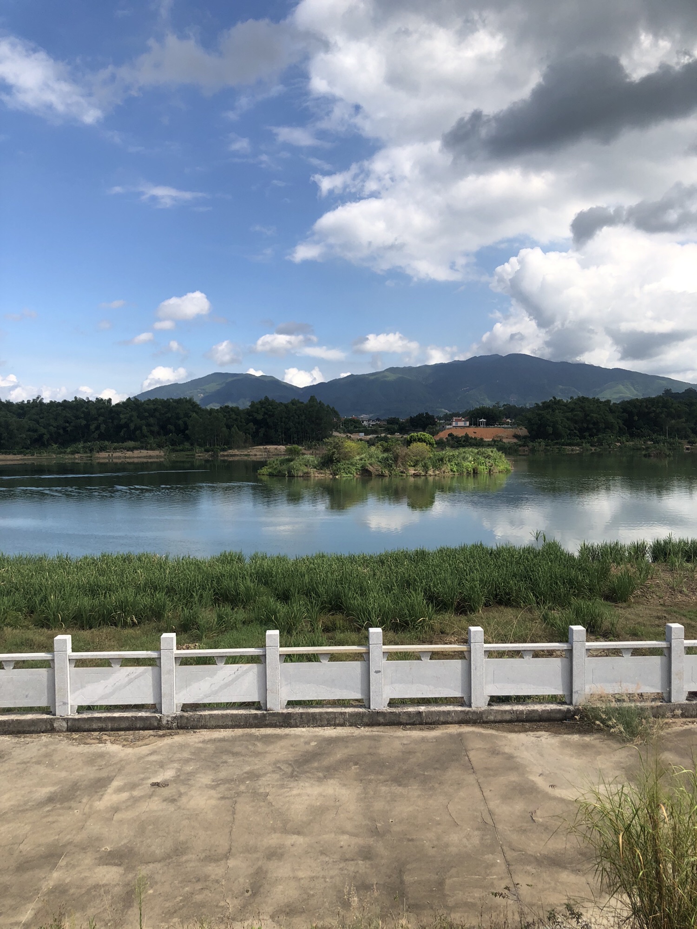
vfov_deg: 63.4
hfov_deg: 49.7
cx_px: 348
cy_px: 464
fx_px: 752
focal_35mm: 28
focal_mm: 3.99
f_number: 1.8
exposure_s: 1/2000
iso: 20
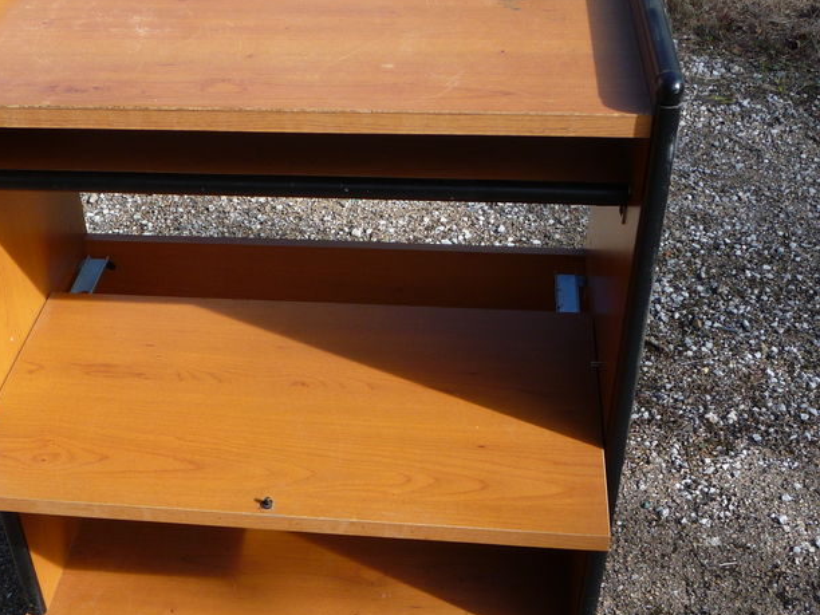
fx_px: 1161
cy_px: 371
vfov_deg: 29.6
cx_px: 312
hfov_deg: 38.7
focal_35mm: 49
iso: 100
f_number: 4
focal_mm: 5.2
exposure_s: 1/250
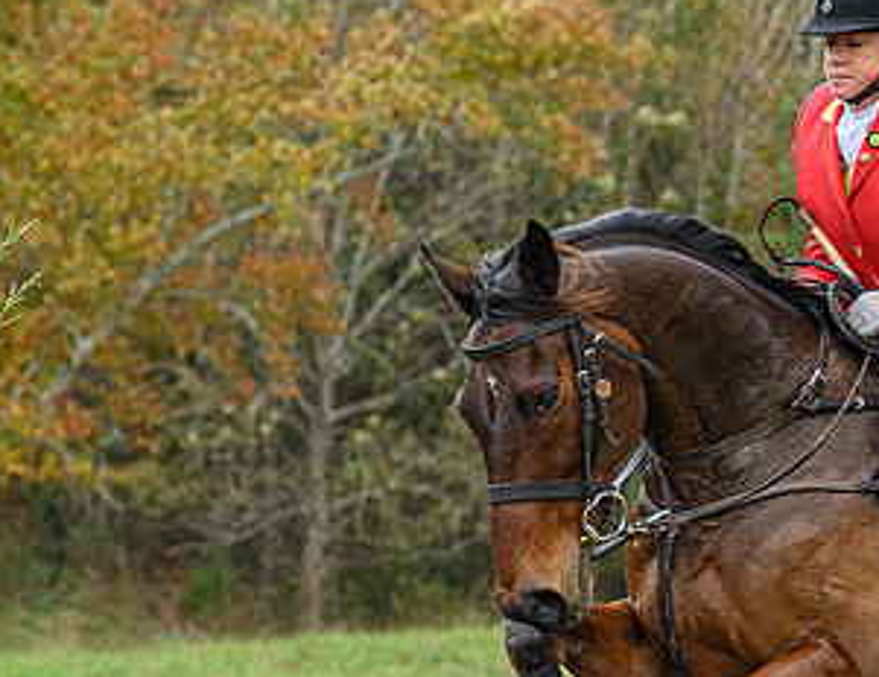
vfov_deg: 5.7
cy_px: 471
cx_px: 866
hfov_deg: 7.4
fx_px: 6745
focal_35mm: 263
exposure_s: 1/800
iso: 1000
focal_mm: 80
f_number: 3.5
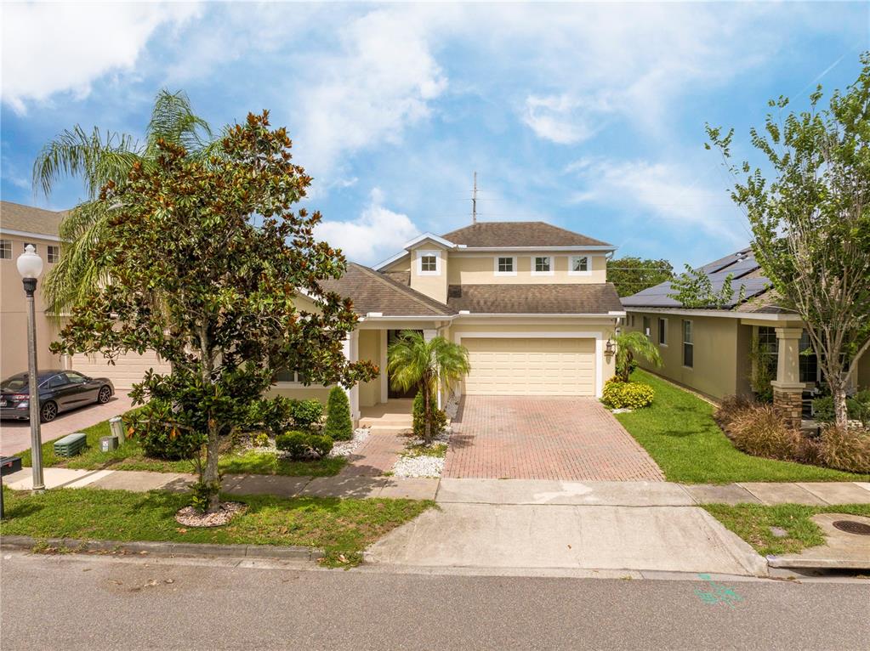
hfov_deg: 71.6
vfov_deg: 56.8
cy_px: 326
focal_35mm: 24
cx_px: 435
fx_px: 603
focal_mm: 12.29
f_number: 2.8
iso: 100
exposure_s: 1/3200
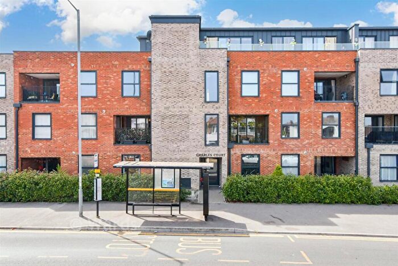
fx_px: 276
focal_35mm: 25
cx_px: 199
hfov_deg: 71.5
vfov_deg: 51.3
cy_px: 133
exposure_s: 1/800
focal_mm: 17
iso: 1000
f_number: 9
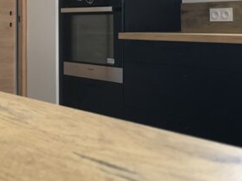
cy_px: 7
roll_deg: -0.6
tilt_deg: +1.5
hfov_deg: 28.8
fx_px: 454
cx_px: 30
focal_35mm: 65
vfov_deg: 21.9
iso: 125
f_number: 2.2
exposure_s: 1/33
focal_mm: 4.15
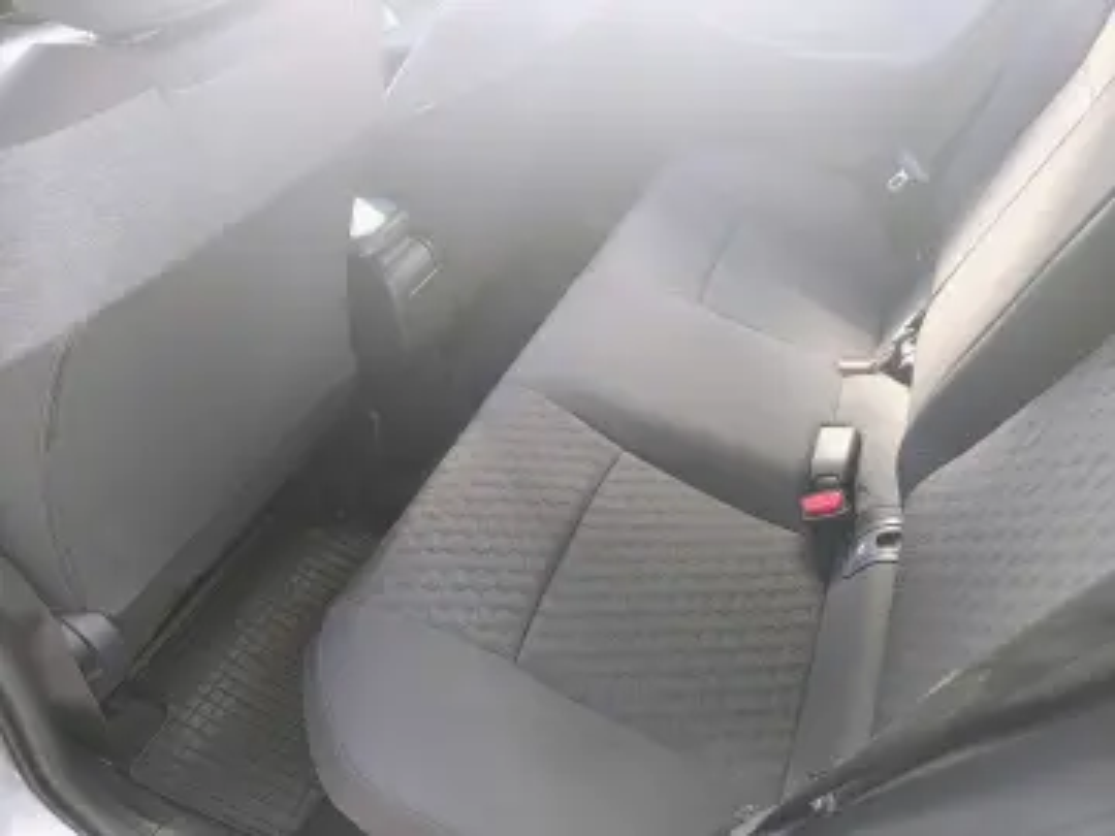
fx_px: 805
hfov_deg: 69.4
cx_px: 558
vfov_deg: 54.9
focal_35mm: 25
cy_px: 418
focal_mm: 5.89
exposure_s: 1/60
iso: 544
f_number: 1.4
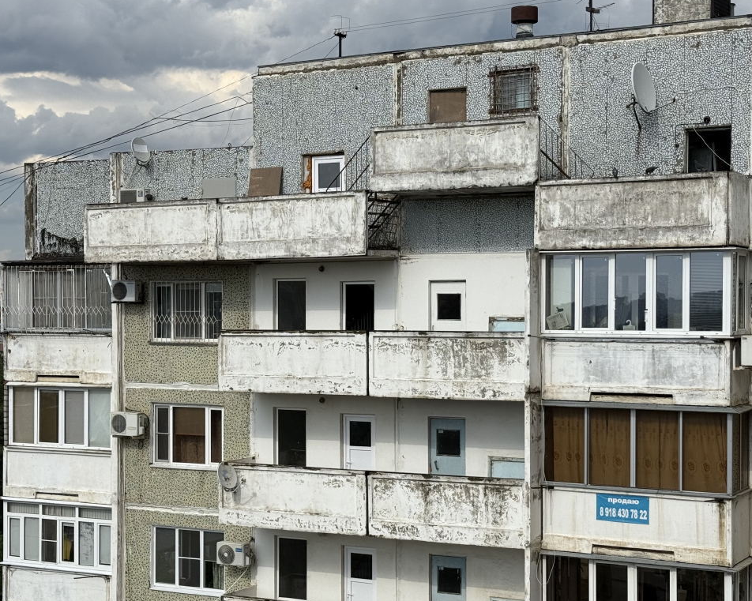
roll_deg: -0.8
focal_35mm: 64
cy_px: 338
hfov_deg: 29.6
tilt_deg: -1.1
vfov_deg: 23.8
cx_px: 381
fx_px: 1424
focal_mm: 6.76
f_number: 1.78
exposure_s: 1/7874
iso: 64
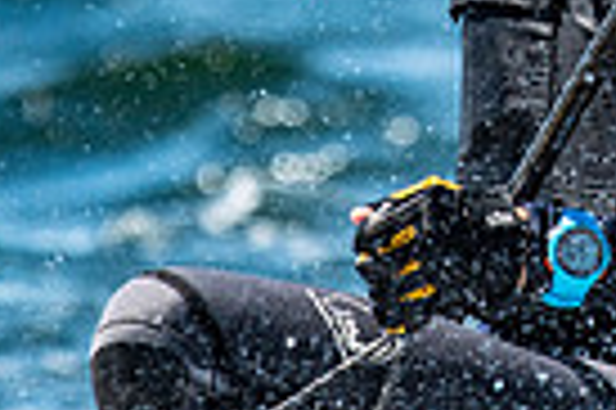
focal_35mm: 1975
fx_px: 33754
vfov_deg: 0.7
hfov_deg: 1.0
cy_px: -273
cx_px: 589
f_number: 5
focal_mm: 300
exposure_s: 1/2500
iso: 320
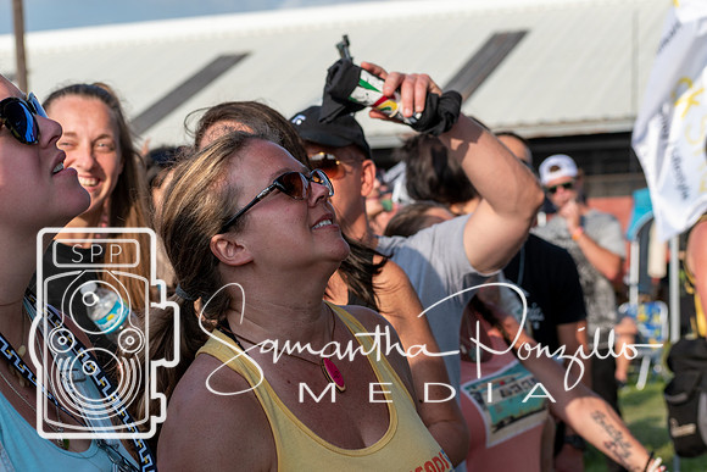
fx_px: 2062
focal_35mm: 105
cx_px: 354
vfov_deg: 13.0
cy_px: 236
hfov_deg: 19.5
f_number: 6.3
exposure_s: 1/640
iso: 200
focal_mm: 70
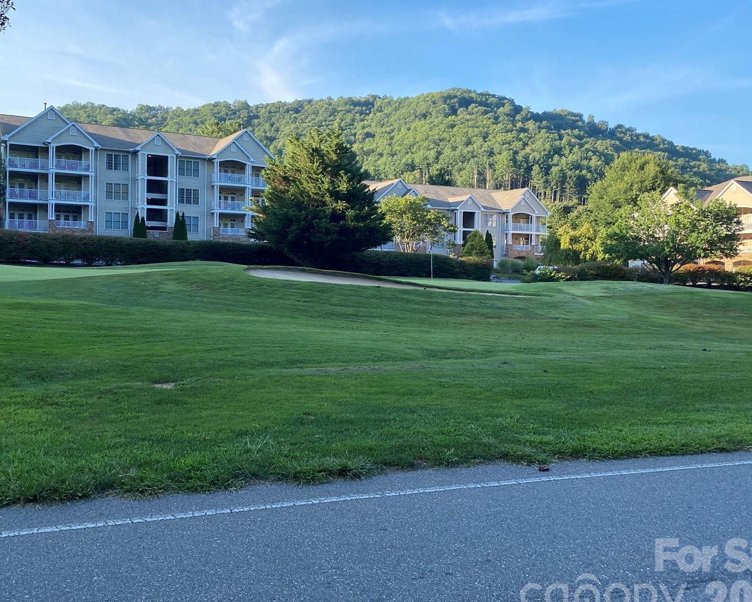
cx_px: 318
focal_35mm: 33
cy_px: 265
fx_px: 734
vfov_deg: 44.5
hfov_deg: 54.0
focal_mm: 4.25
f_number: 1.8
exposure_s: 1/839
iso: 32
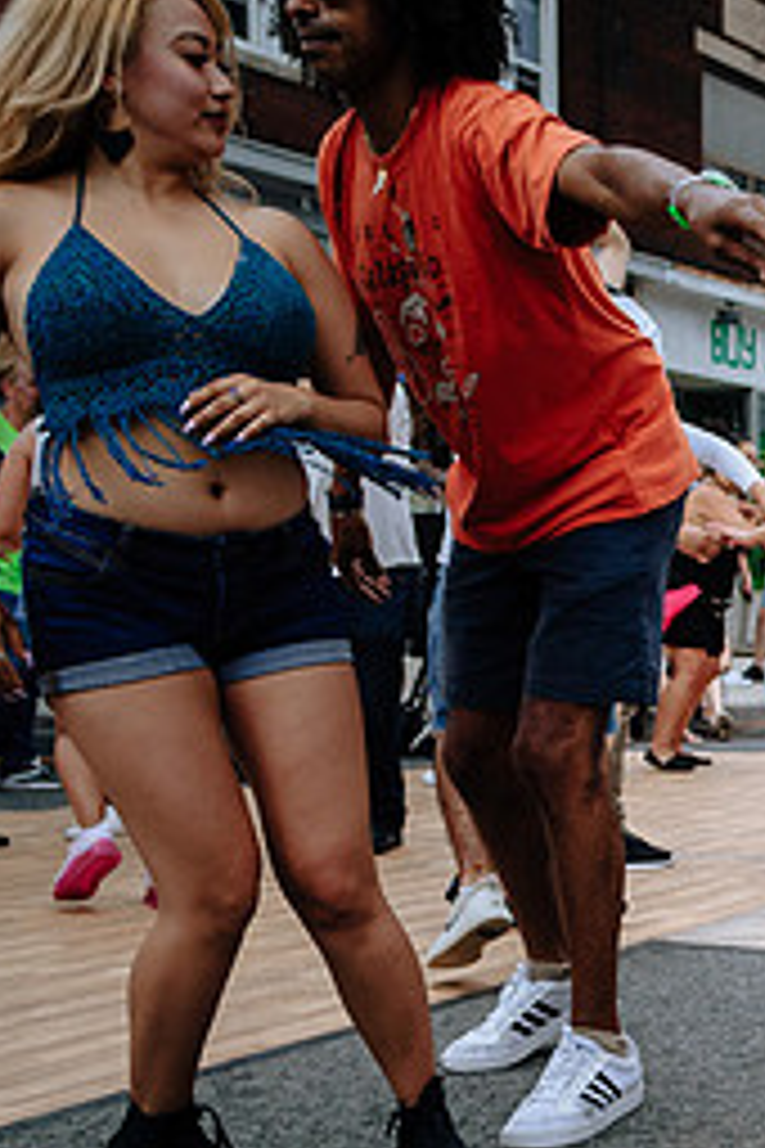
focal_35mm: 58
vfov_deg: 34.3
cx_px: 1138
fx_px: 1849
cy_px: 718
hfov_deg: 20.2
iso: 100
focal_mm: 17
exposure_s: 1/1250
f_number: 4
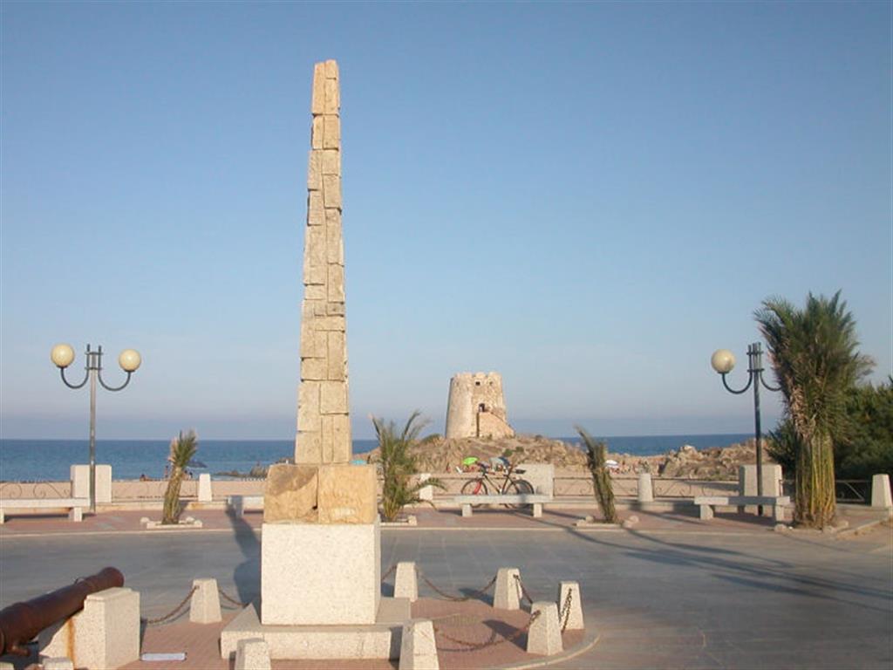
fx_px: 955
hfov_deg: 50.1
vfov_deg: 38.7
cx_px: 446
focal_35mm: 37
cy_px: 335
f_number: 4.5
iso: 100
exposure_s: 1/649
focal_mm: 5.6
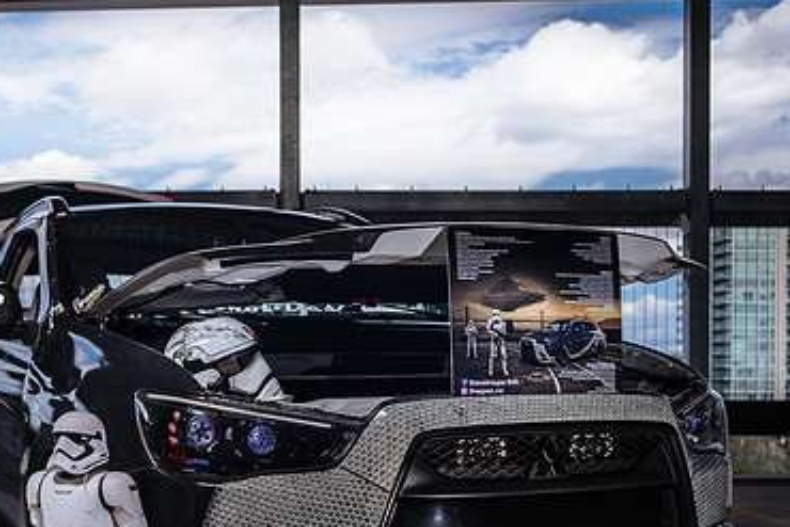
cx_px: 234
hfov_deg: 34.5
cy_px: 416
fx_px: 1251
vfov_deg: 23.5
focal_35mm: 57
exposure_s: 1/200
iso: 64
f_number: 3.2
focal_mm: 32
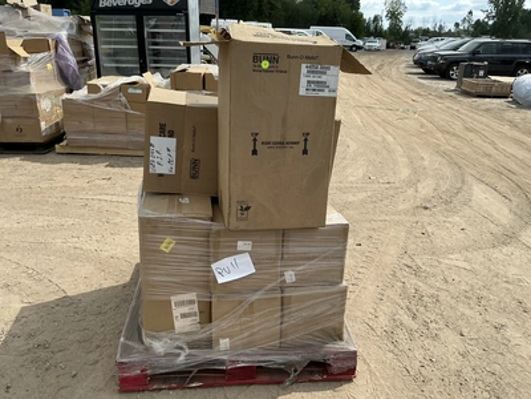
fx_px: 430
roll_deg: -2.0
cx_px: 266
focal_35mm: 28
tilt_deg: -19.4
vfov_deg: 49.7
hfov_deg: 63.4
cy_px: 200
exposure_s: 1/1451
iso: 25
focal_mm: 3
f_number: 1.8
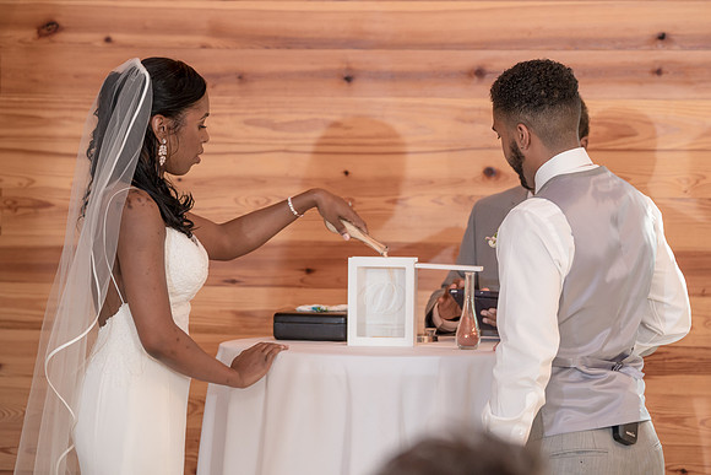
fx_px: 2804
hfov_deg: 14.4
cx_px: 401
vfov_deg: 9.7
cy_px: 199
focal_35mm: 142
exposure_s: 1/100
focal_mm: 122
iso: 1600
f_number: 4
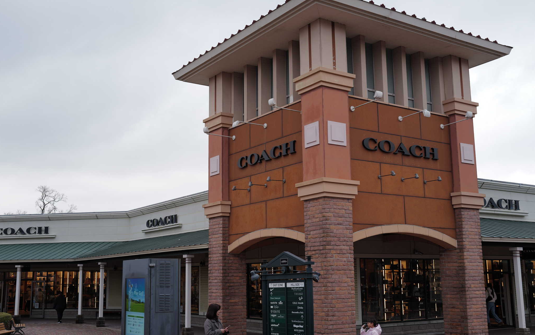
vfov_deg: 29.2
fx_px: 641
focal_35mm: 44
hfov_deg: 45.3
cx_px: 267
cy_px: 164
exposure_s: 1/160
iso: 100
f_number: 4
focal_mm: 43
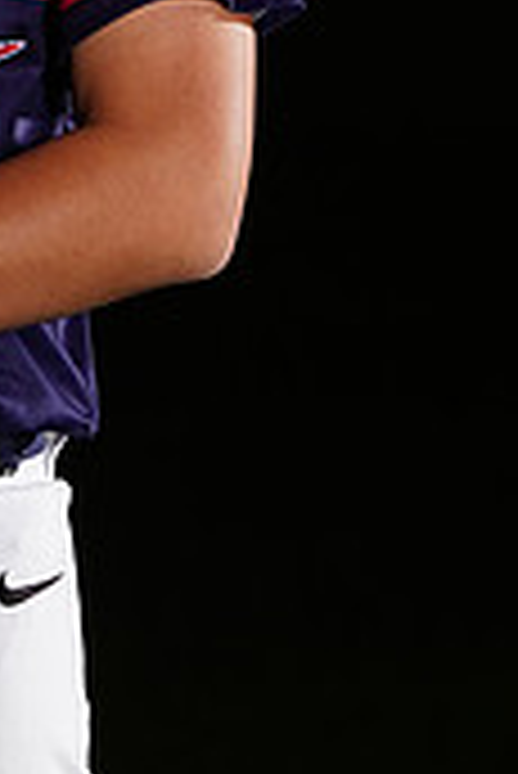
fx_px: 12535
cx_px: -318
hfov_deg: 2.4
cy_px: -423
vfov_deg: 3.5
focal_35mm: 582
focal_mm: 173
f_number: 9
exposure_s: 1/125
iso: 400
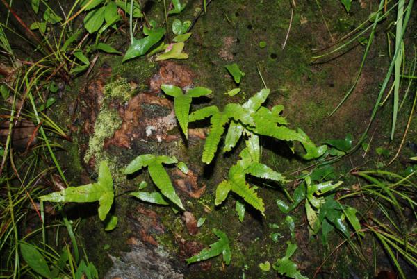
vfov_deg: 48.1
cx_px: 208
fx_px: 313
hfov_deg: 67.3
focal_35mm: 27
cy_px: 140
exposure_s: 1/60
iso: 200
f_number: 18
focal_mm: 18
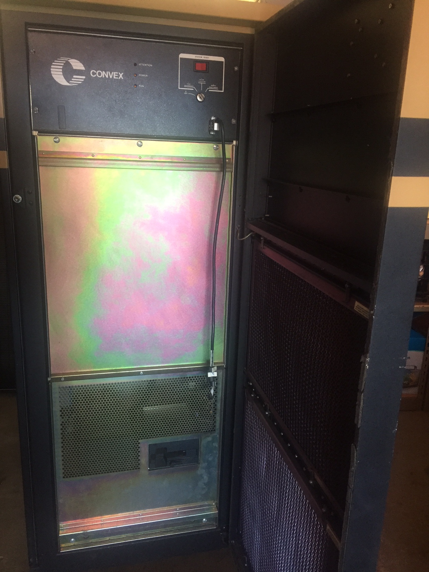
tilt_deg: -14.7
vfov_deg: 61.7
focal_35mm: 29
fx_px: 479
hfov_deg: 48.2
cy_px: 286
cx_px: 214
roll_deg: -2.6
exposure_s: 1/30
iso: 125
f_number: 2.2
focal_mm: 4.15
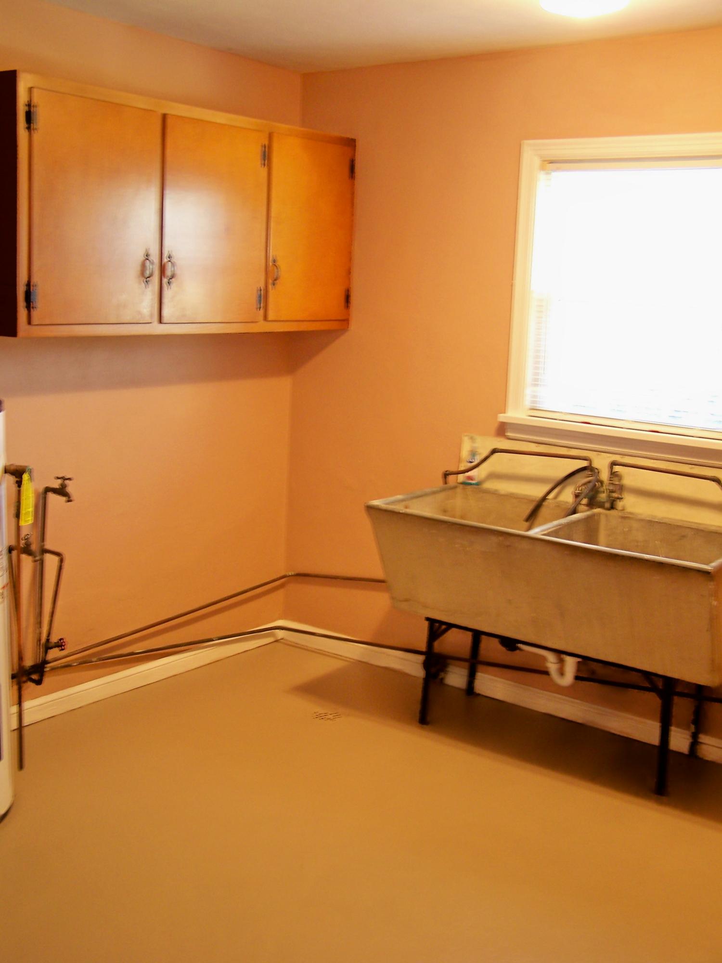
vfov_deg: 49.0
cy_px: 482
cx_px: 361
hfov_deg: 37.7
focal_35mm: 38
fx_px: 1057
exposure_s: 1/2.5
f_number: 2.8
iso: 64
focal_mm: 6.3
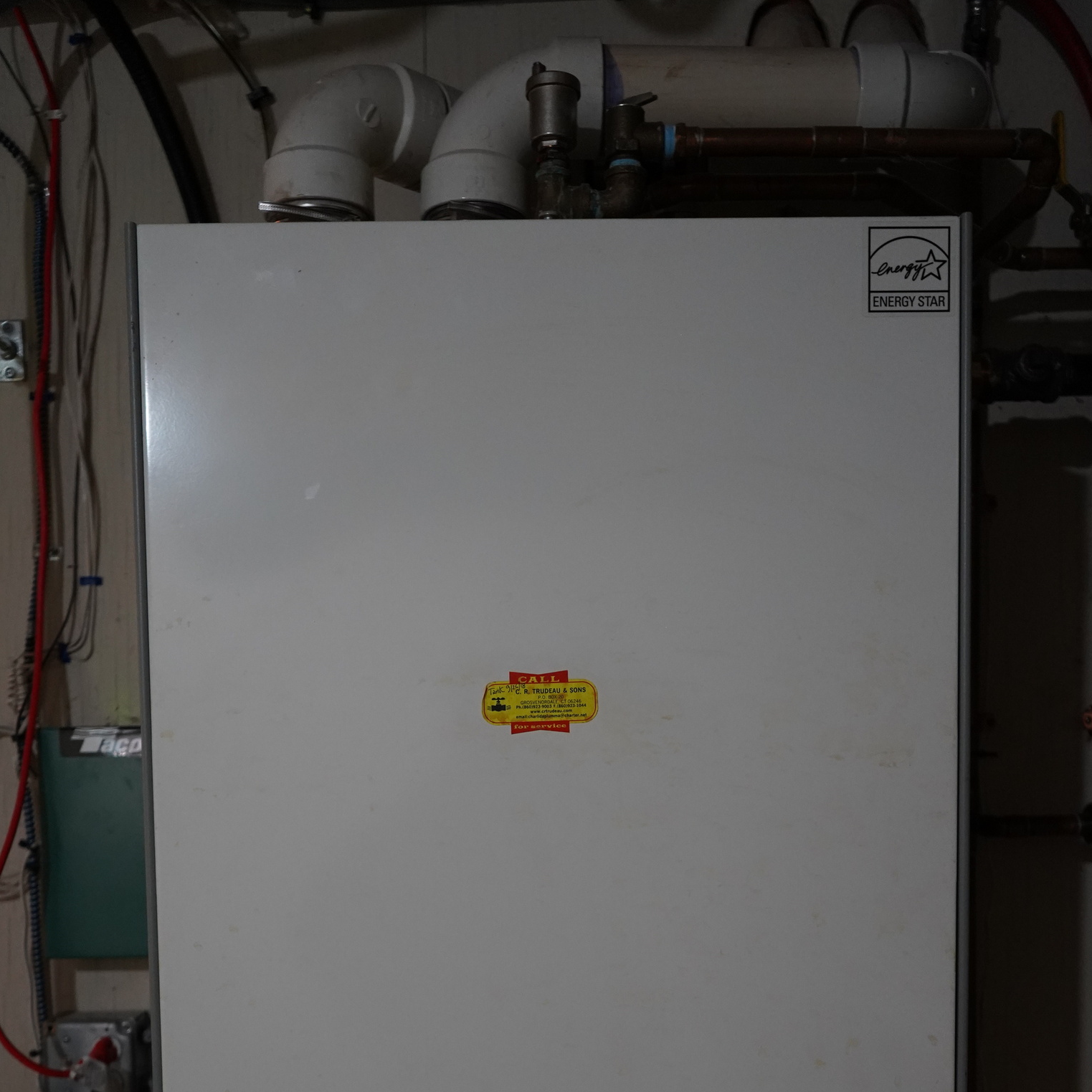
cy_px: 809
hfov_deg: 46.0
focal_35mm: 36
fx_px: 1285
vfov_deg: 44.6
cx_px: 550
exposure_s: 1/160
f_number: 3.5
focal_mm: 28
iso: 4000
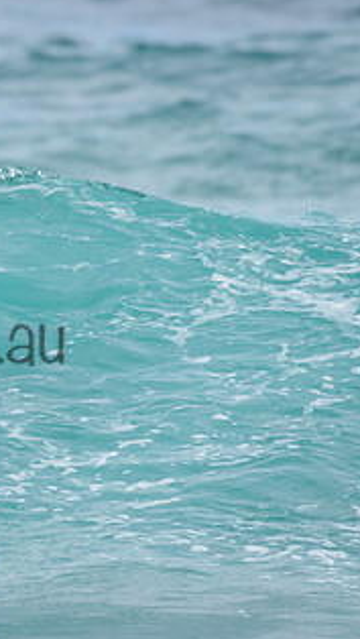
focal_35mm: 1184
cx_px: -283
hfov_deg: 1.0
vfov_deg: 1.8
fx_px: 20060
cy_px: 228
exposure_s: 1/2000
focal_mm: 500
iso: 200
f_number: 5.6
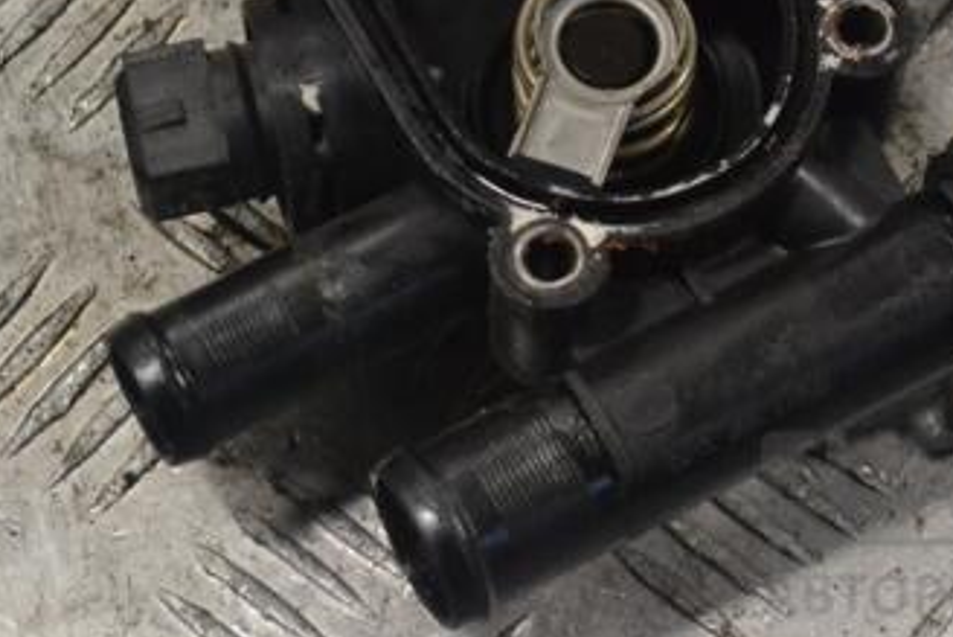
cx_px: 706
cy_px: 87
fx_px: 3997
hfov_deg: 13.6
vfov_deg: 9.1
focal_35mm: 151
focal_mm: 55
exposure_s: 1/320
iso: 3200
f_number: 9
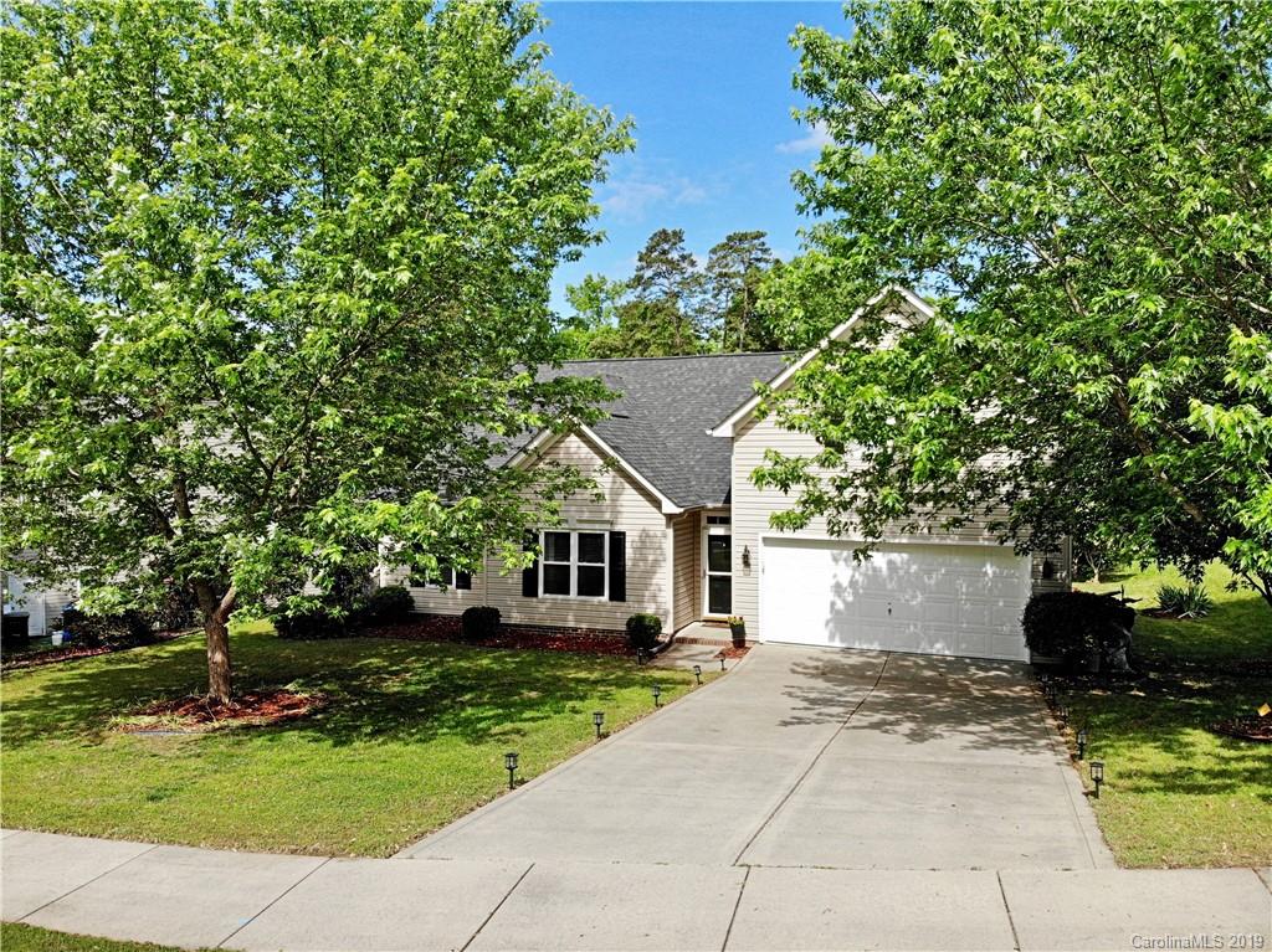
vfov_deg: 56.8
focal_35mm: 24
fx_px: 881
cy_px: 476
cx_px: 636
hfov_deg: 71.6
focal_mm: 4.5
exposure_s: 1/40
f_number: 2.8
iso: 100
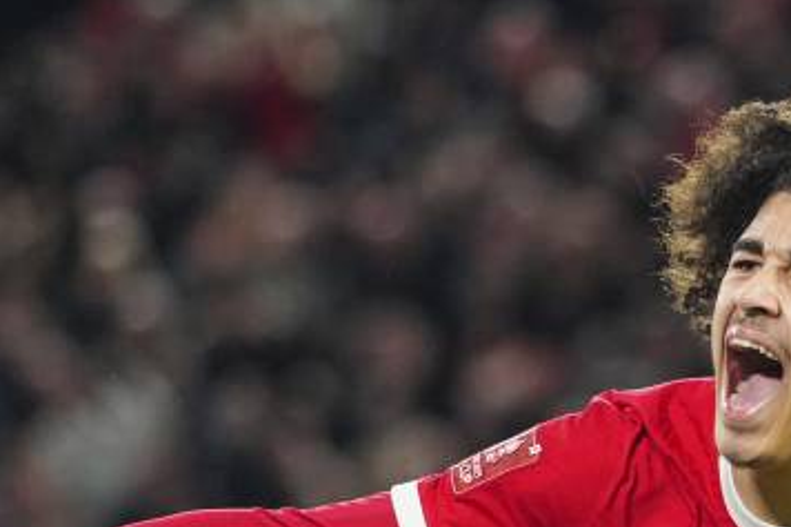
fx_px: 8323
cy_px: 663
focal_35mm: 379
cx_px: 787
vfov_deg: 3.6
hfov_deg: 5.4
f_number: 1.8
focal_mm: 135
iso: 1000
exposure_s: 1/1600
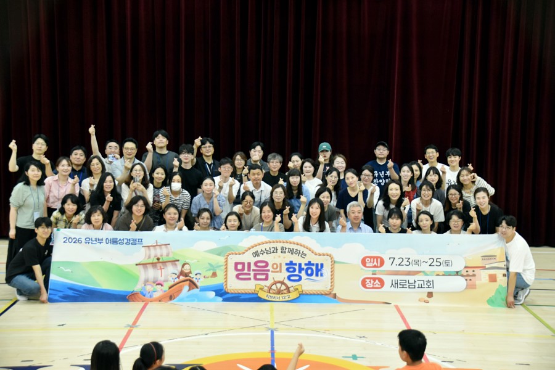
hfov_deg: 29.2
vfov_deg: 19.7
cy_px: 185
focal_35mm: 69
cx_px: 278
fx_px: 1064
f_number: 4.8
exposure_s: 1/60
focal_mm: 46
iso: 1600
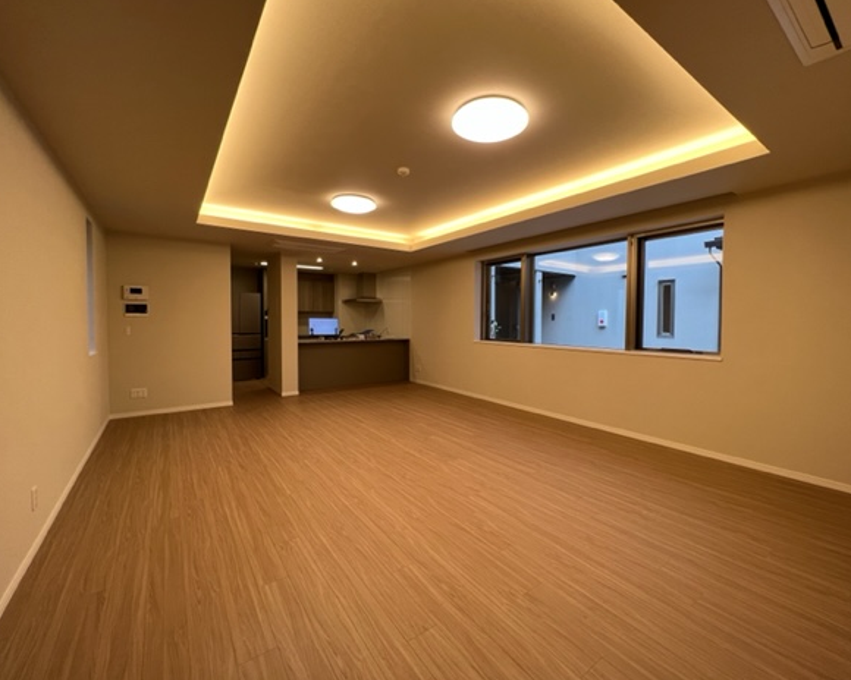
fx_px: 353
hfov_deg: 100.6
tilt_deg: -1.4
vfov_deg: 88.0
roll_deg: +0.0
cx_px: 450
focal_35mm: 14
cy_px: 333
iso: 100
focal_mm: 1.57
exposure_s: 1/100
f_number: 1.8
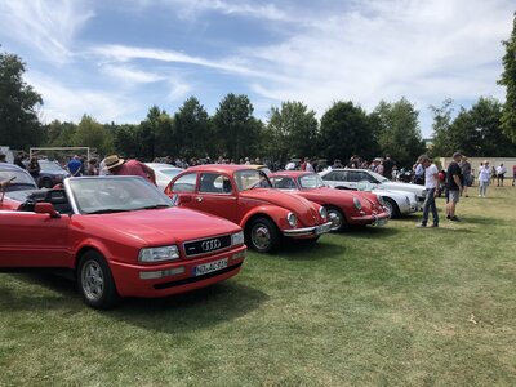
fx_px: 417
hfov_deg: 63.4
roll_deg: +0.0
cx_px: 258
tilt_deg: -3.8
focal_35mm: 28
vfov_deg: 49.7
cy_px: 194
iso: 20
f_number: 1.8
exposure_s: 1/2288
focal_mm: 3.99
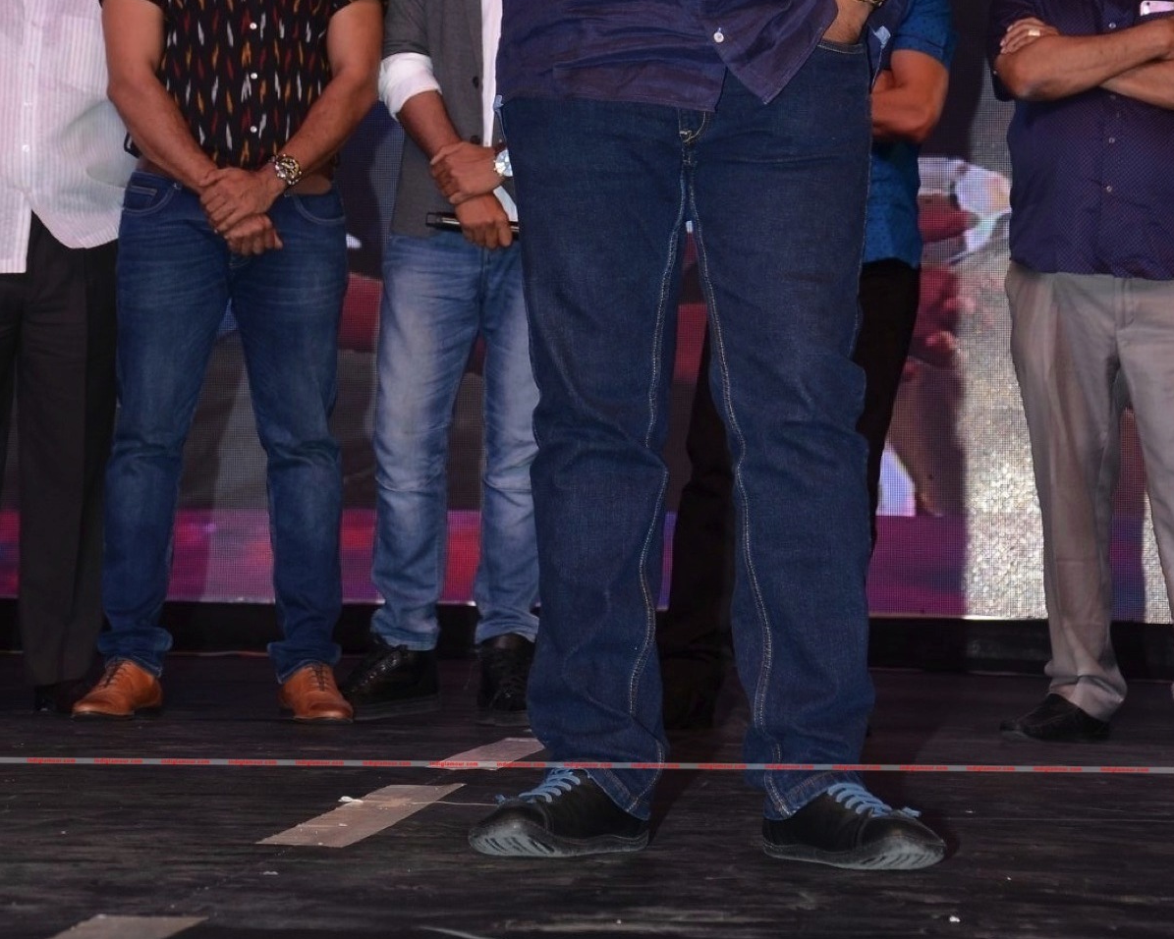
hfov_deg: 12.9
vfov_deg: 10.3
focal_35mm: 149
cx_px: 587
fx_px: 5177
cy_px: 56
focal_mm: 70
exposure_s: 1/125
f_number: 5.6
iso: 640
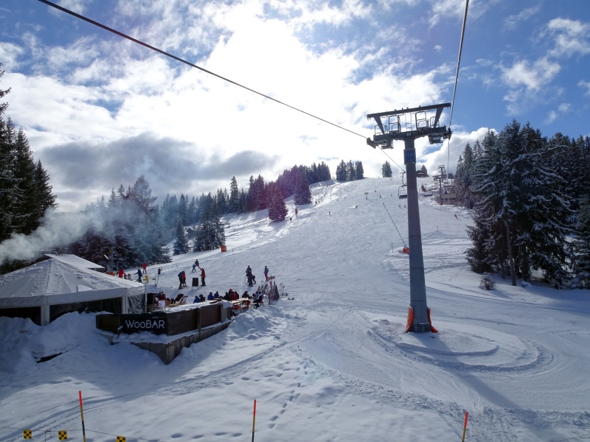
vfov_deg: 56.8
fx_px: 409
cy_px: 221
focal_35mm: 24
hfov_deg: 71.6
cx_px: 295
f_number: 4
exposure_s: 1/2000
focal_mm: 4.1
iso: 80
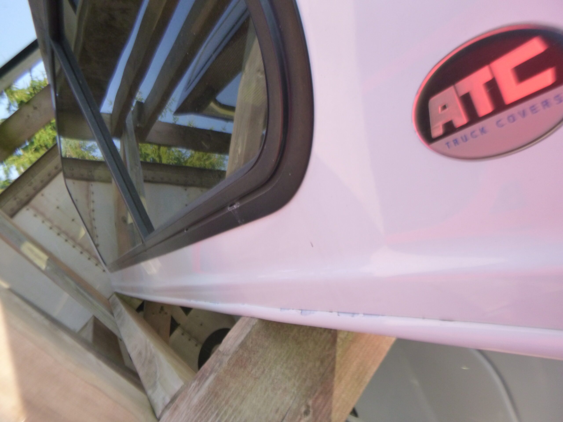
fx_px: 407
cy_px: 211
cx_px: 282
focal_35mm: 25
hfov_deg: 69.4
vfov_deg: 54.9
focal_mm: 4.5
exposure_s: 1/160
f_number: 3.9
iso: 160
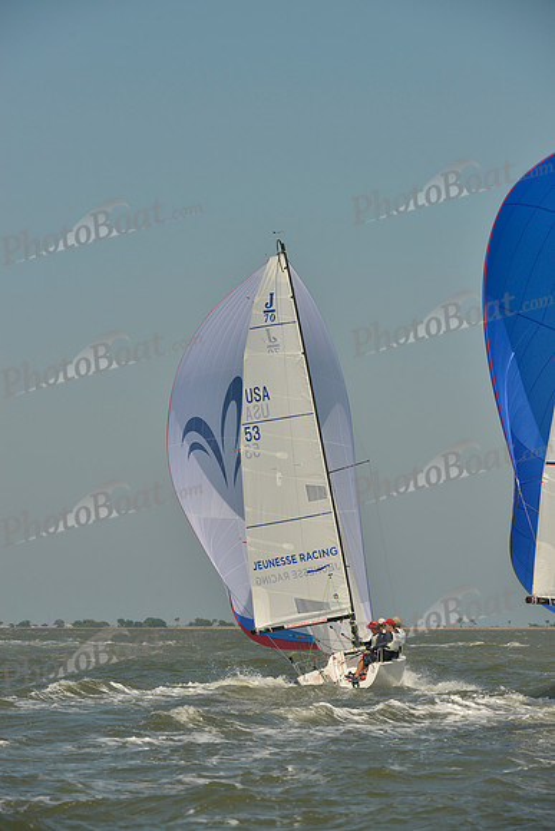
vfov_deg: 10.3
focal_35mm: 200
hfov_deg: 6.9
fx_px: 4622
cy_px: 416
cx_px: 278
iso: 280
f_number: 10
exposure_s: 1/1600
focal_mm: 200
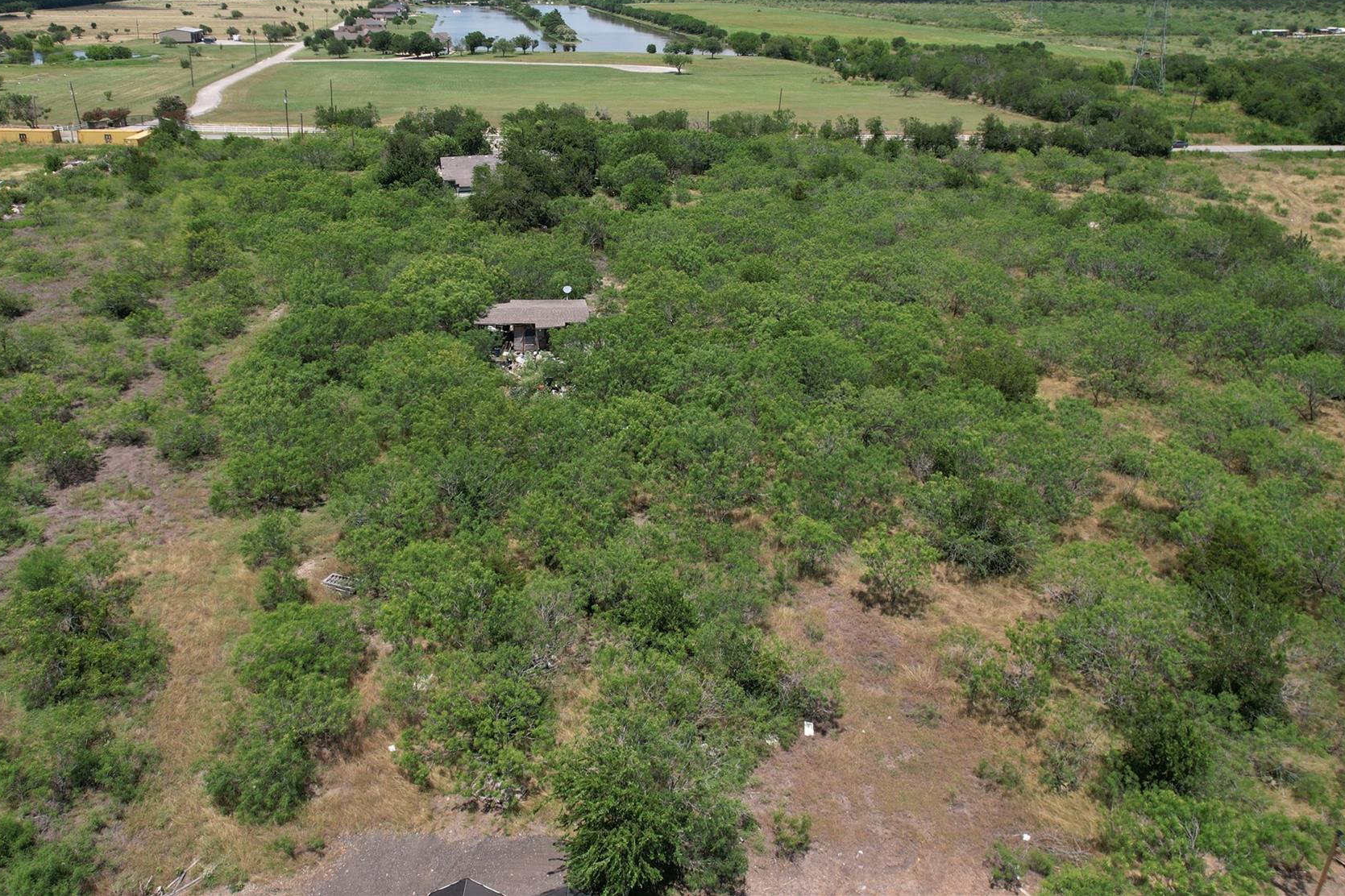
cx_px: 586
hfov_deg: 67.1
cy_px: 347
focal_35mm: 27
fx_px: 1008
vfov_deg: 47.6
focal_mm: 8.38
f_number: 2.8
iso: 100
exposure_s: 1/2000
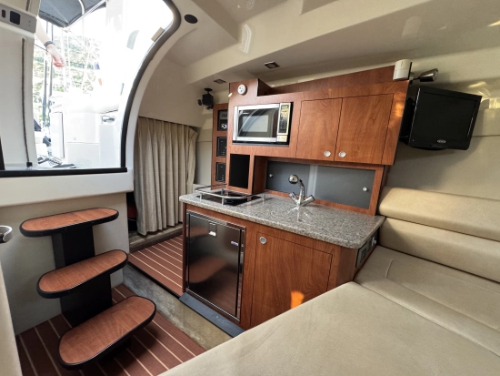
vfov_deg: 85.7
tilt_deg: -7.9
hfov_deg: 102.0
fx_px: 202
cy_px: 188
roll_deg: -3.8
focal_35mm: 14
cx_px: 250
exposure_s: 1/60
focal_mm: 2.22
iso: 500
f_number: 2.2
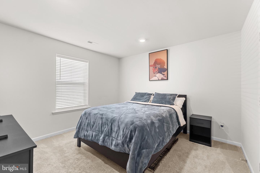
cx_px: 130
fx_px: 108
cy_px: 86
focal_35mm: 15
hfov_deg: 100.4
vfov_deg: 77.3
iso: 200
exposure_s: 1/1.25
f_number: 7.1
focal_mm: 10
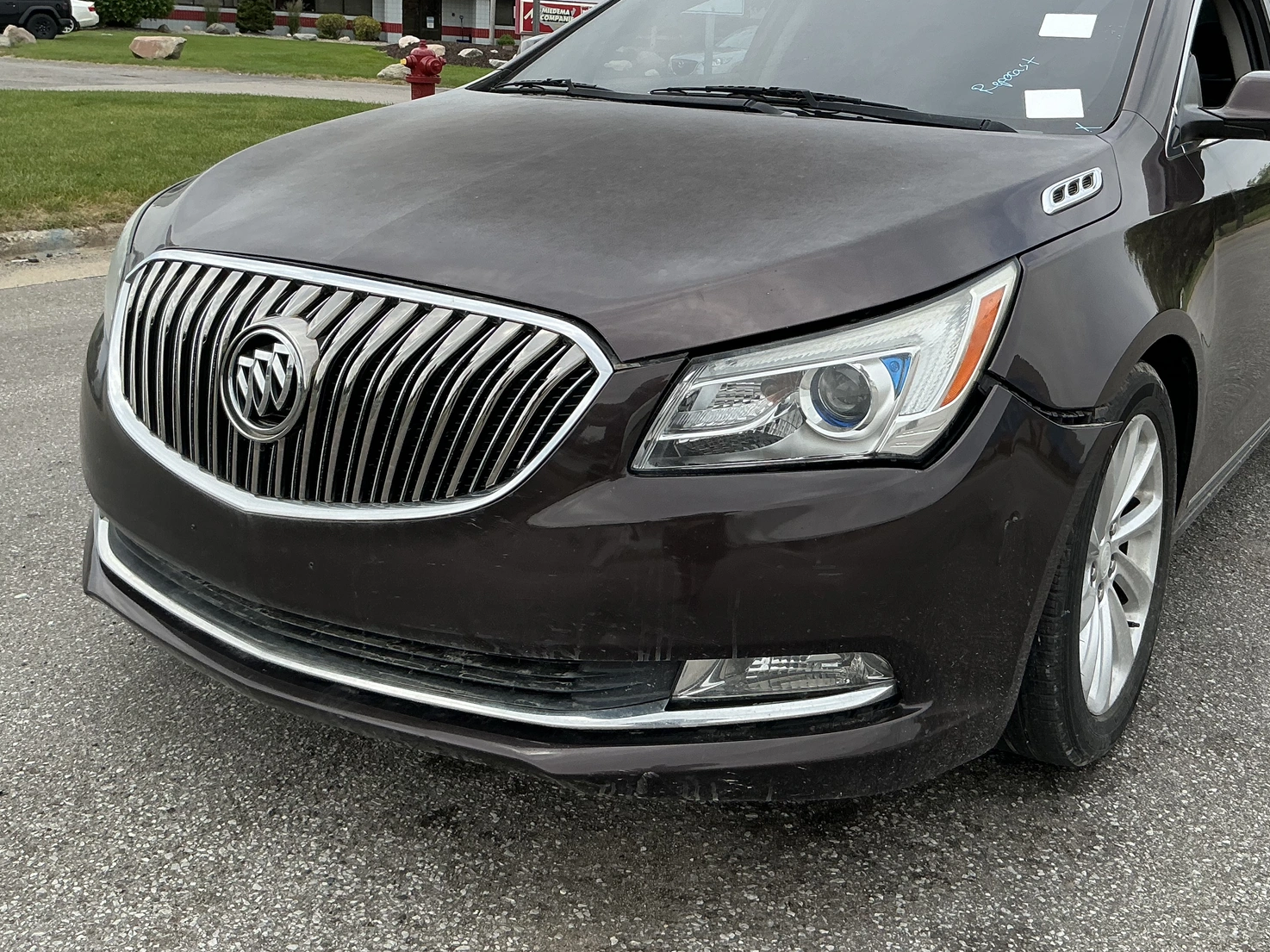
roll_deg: -2.9
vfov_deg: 37.4
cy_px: 327
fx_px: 1394
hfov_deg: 48.8
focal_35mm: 38
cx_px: 744
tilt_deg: -9.3
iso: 25
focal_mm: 3
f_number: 1.8
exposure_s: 1/978
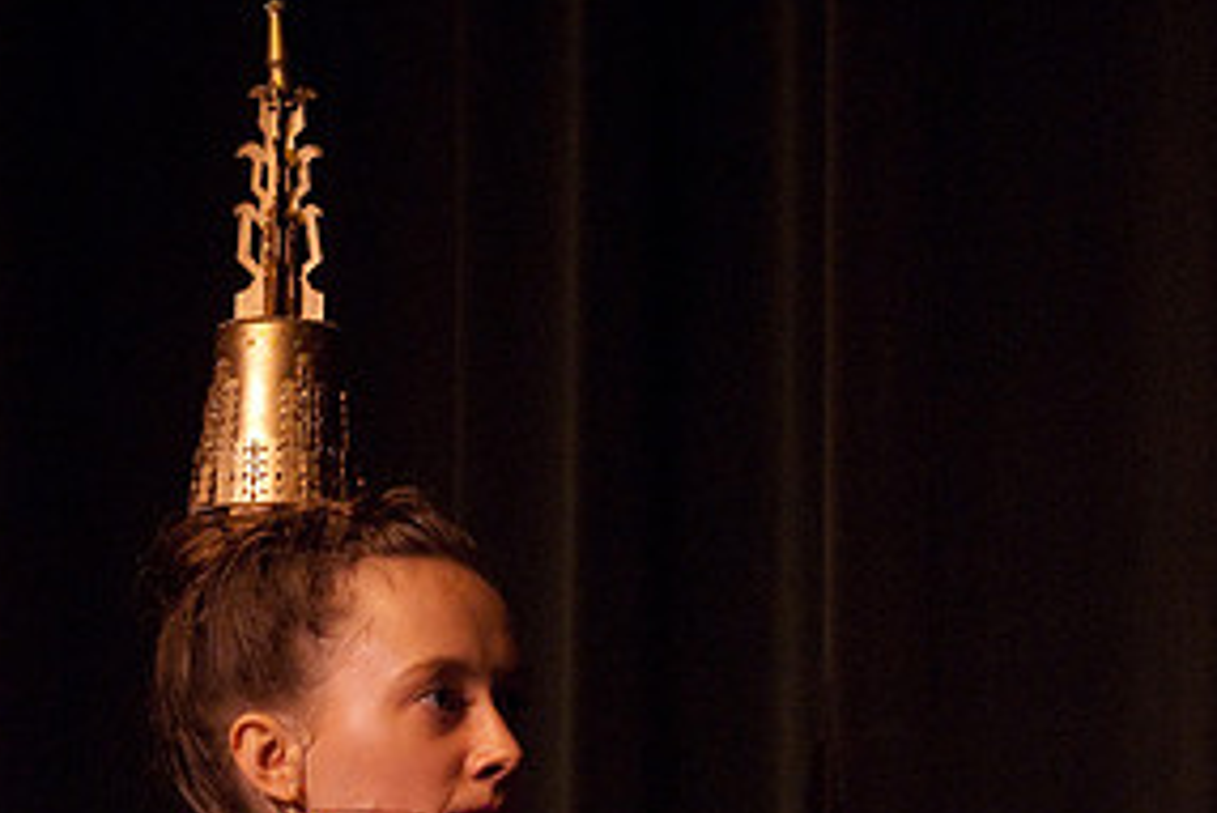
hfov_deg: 5.4
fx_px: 12852
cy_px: 613
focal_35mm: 380
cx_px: 962
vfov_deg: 3.6
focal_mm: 125
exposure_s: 1/60
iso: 1000
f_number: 2.8
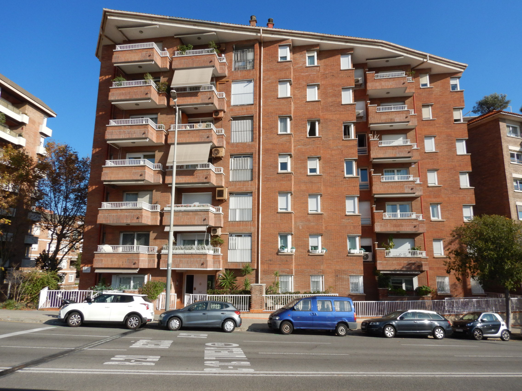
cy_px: 196
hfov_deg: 71.6
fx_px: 362
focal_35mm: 24
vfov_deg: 56.8
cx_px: 261
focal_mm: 4.3
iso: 125
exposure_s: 1/1000
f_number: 4.1
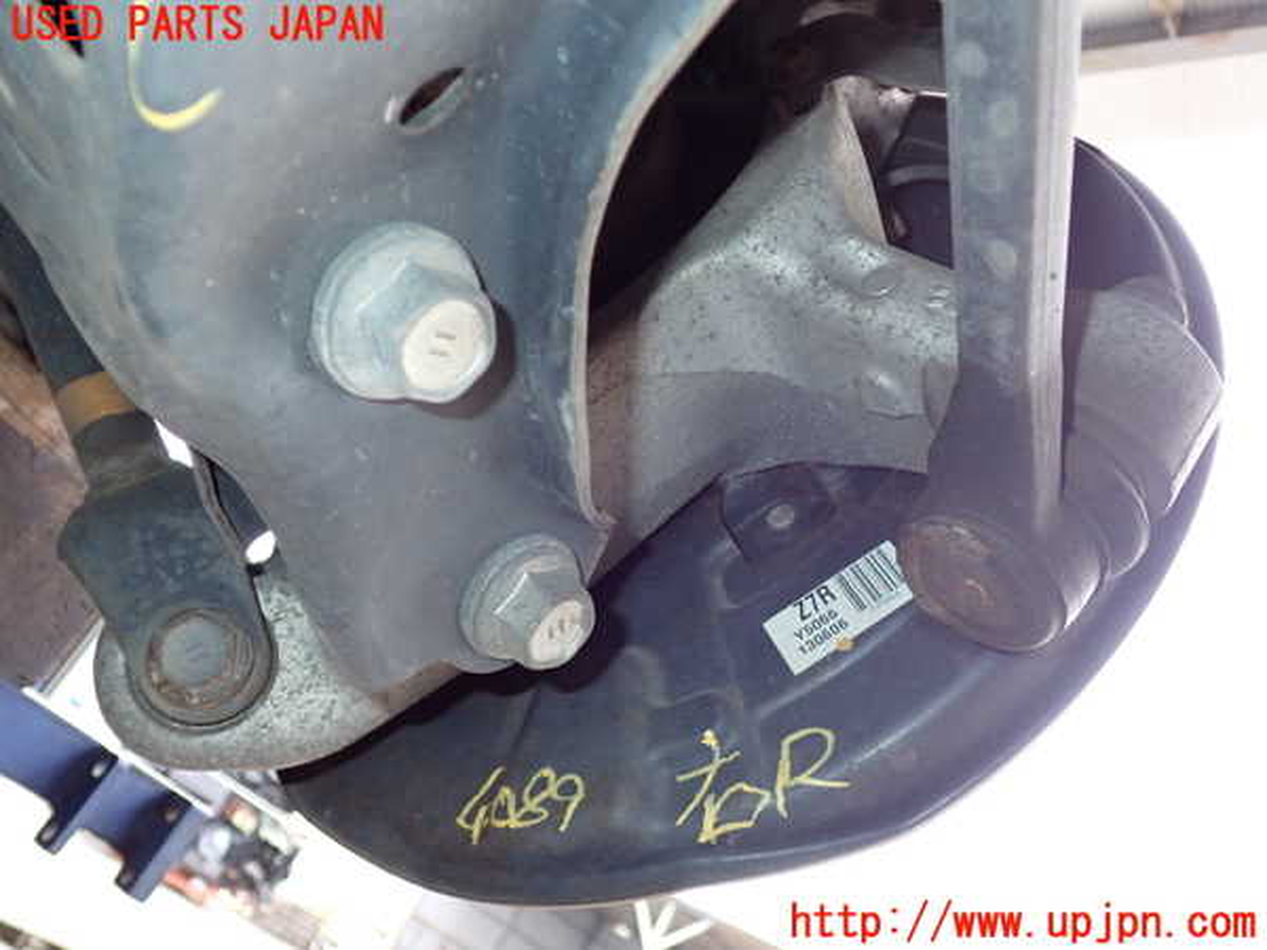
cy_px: 475
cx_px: 634
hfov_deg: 56.8
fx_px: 1171
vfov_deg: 44.2
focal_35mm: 32
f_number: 2.4
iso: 400
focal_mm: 5.79
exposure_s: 1/125
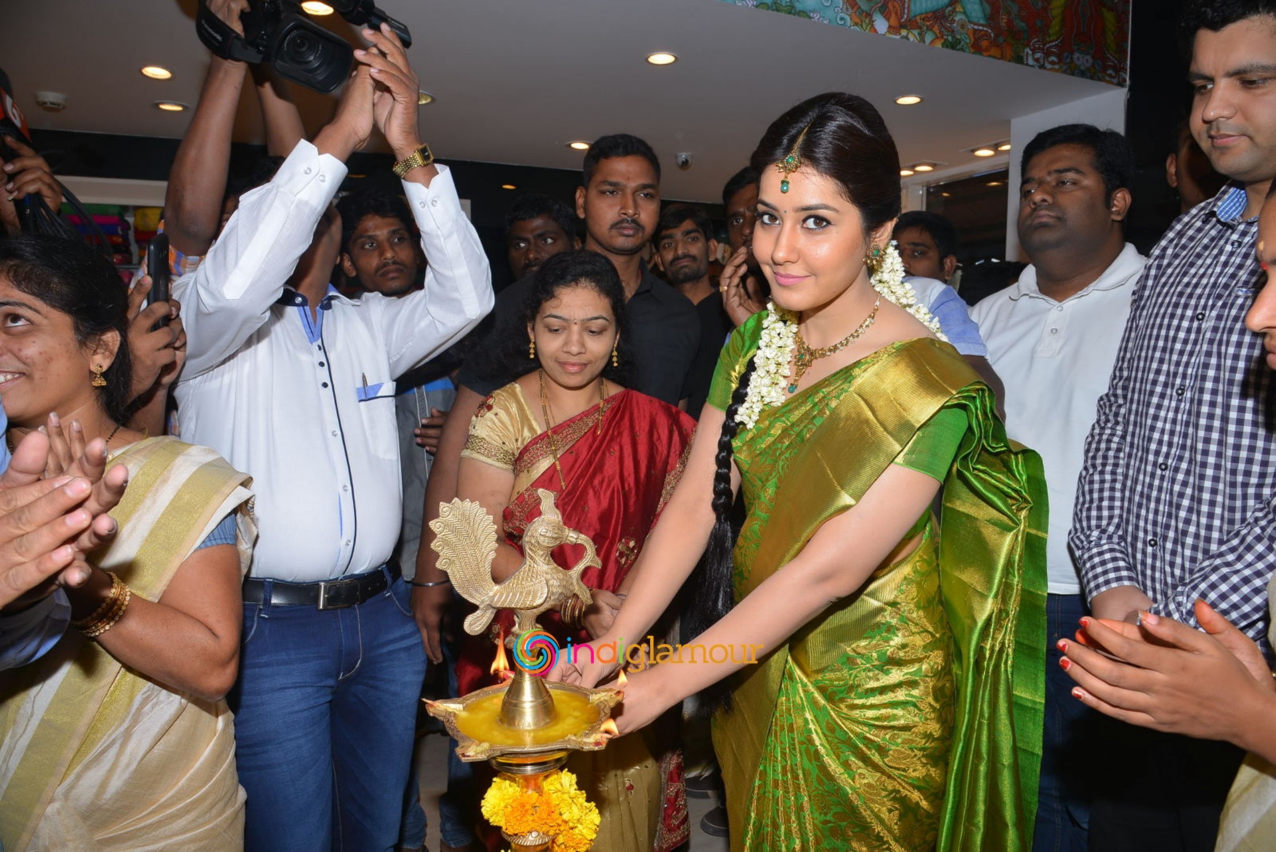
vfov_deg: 53.2
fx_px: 851
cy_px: 426
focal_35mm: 24
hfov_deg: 73.7
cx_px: 638
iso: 200
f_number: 9
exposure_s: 1/125
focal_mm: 24
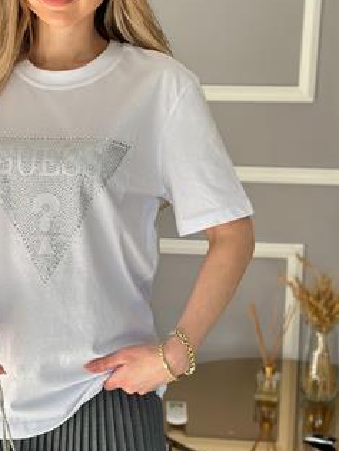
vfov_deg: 24.7
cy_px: 214
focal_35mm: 79
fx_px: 1032
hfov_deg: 18.5
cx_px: 76
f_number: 1.78
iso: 80
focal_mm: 6.86
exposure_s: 1/193
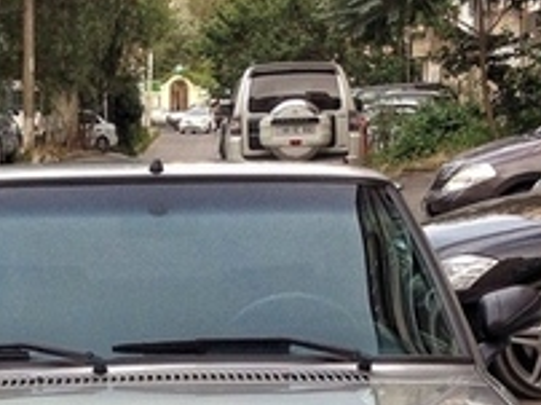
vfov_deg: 13.2
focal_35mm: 108
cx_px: 222
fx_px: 1686
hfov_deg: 18.2
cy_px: 516
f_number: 2.4
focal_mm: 4.12
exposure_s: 1/120
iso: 80
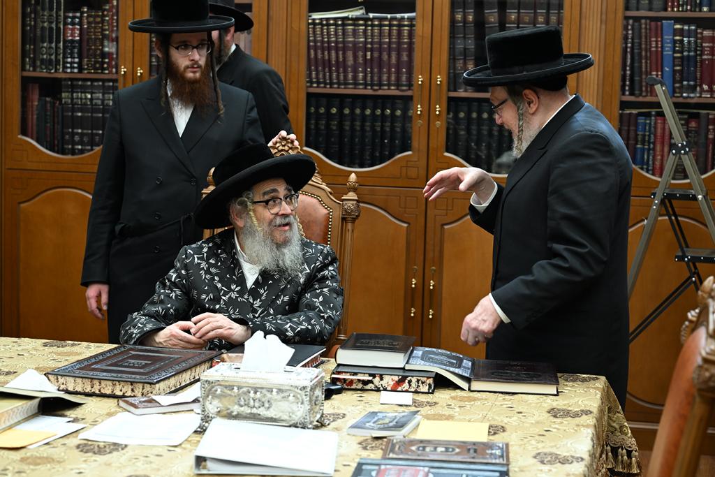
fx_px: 1390
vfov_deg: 19.5
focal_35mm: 70
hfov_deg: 28.8
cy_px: 238
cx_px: 358
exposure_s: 1/200
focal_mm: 70
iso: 1000
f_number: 4.5
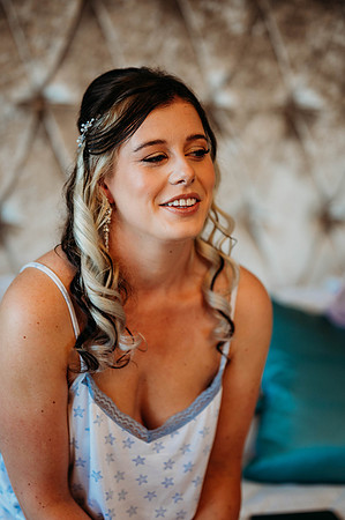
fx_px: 1225
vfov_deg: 23.9
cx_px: 172
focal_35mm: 85
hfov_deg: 16.0
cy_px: 260
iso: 360
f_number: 1.8
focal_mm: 85
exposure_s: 1/200
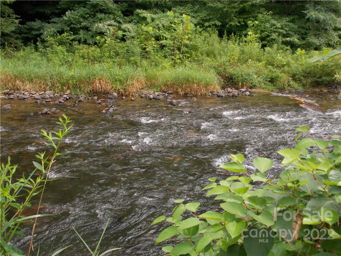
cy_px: 128
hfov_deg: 50.1
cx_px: 170
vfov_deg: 38.7
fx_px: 364
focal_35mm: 37
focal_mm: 6.6
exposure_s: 1/250
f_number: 3.5
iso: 160
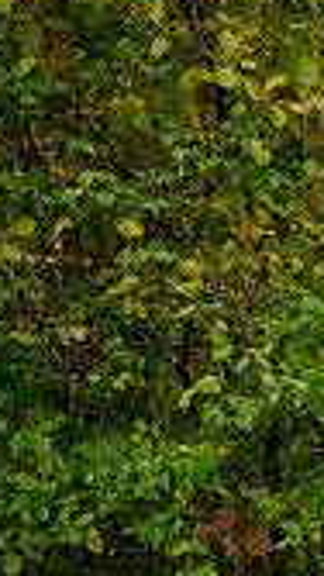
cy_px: 482
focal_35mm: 105
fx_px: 1603
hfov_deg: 9.2
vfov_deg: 20.1
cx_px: 966
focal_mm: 24
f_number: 6.3
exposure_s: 1/640
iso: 400
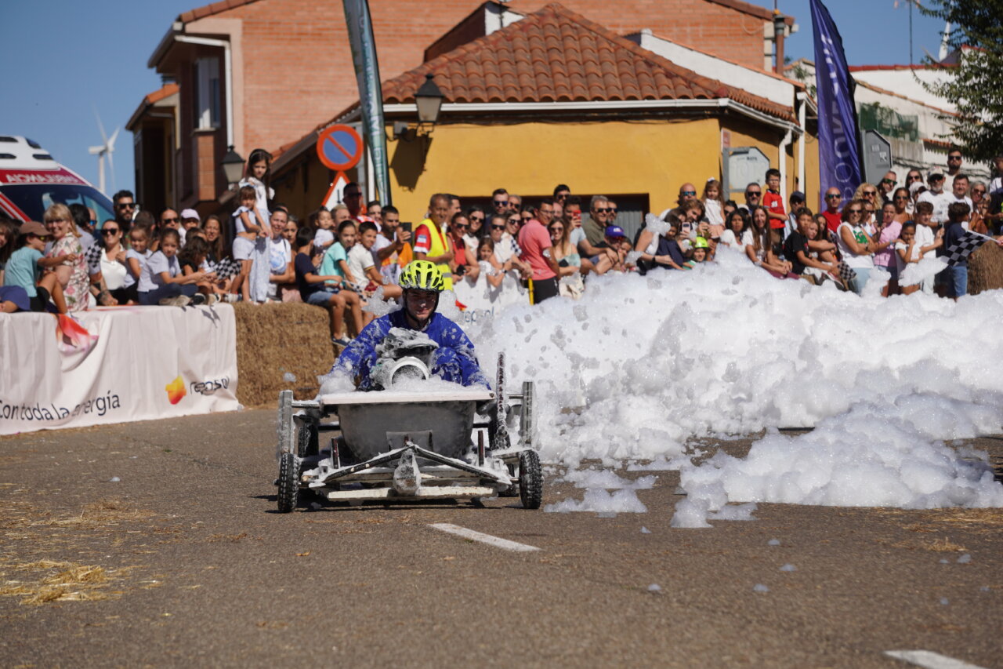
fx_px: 4304
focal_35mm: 154
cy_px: 334
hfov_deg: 13.3
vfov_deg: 8.9
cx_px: 502
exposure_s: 1/1250
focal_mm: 103
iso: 100
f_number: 5.6
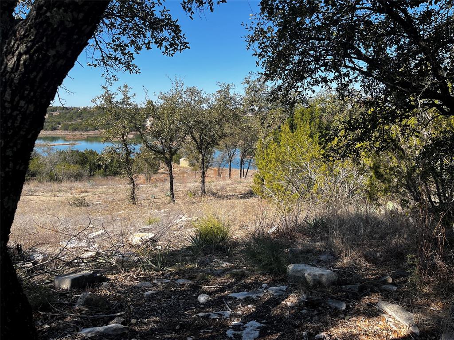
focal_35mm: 26
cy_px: 170
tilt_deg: -7.8
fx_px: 341
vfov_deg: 53.1
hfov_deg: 67.3
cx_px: 227
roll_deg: -0.4
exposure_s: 1/1862
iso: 50
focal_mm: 5.1
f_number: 1.6
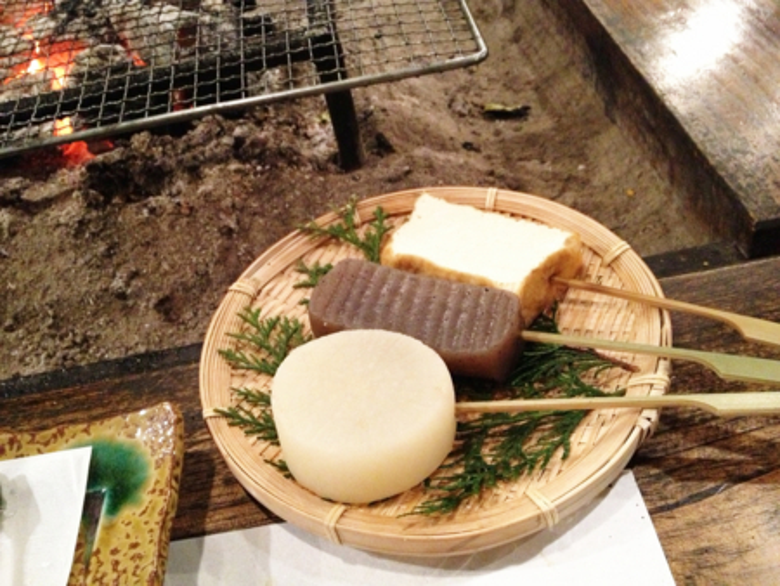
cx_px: 390
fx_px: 789
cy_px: 293
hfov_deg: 52.6
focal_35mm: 35
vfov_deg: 40.7
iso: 640
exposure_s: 1/15
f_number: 2.4
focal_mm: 4.28
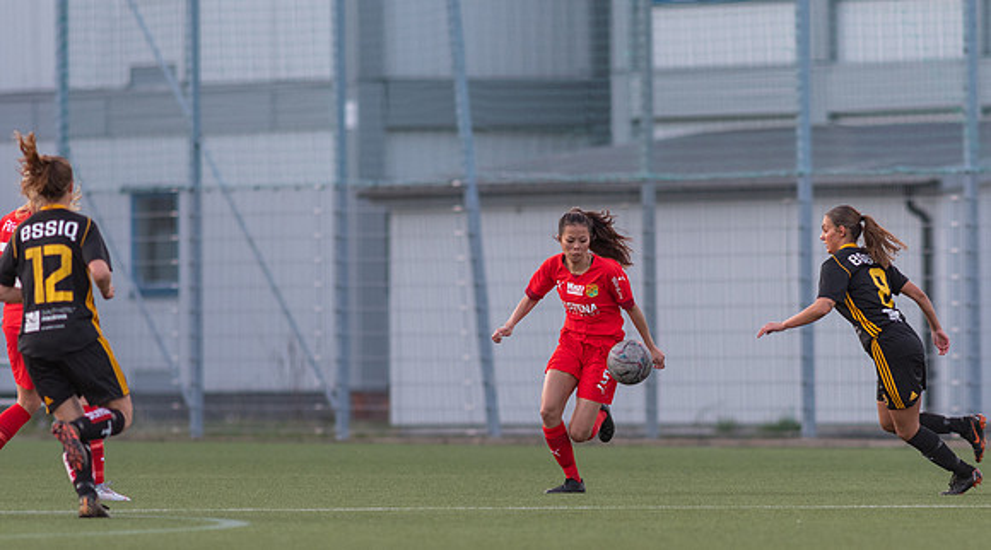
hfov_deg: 3.9
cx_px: 578
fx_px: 14449
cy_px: 386
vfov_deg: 2.2
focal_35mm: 552
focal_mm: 300
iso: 720
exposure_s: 1/800
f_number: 3.2
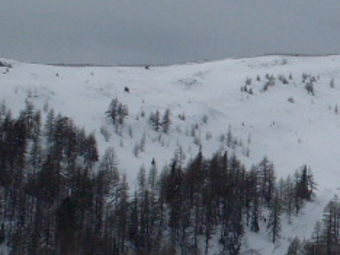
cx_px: 452
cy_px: 226
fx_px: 1632
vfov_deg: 8.9
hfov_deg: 11.6
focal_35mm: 166
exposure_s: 1/500
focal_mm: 6.3
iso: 80
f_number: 8.4
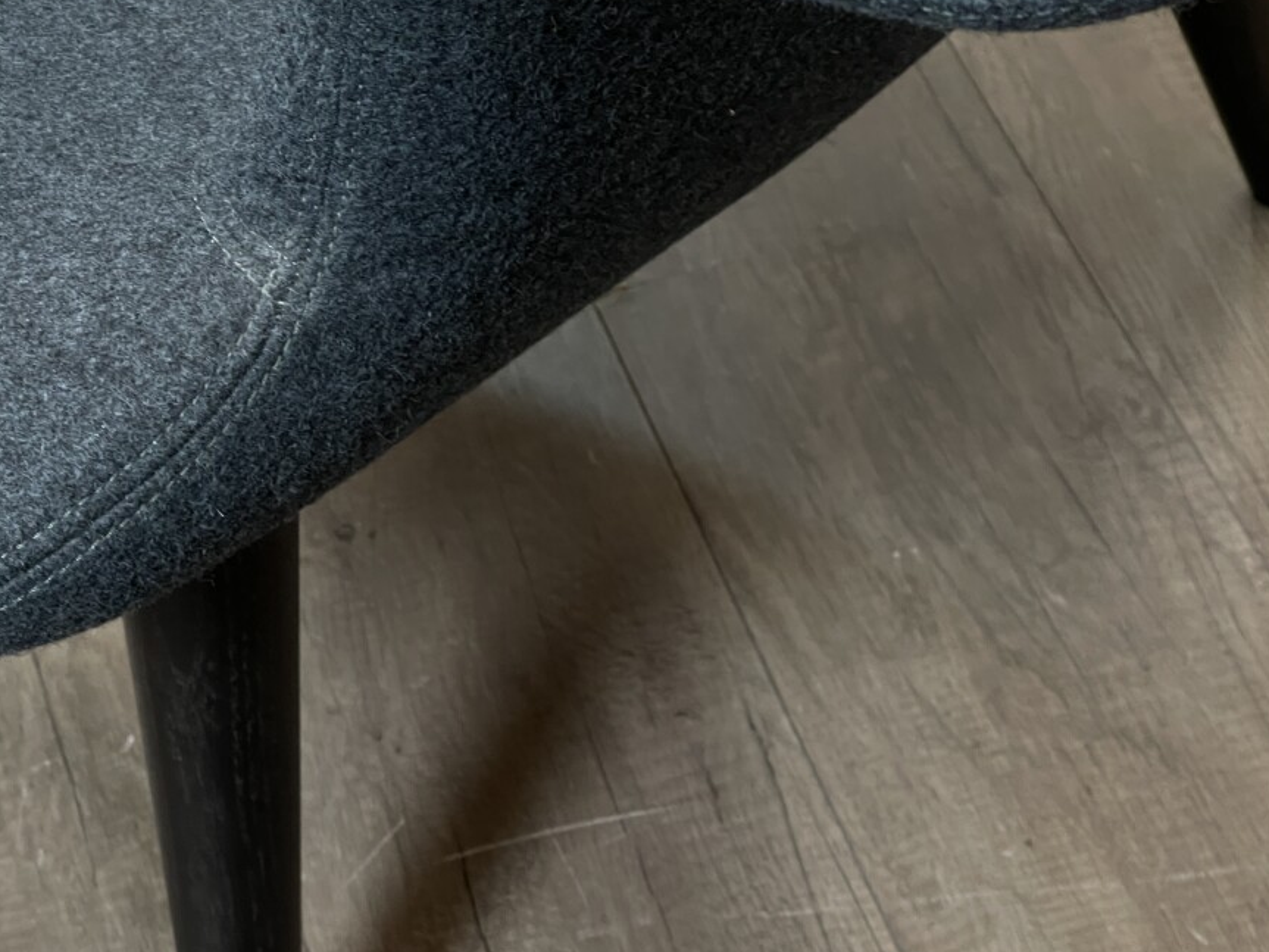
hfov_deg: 22.0
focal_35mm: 89
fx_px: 3262
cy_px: 594
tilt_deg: -51.4
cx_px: 500
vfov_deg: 16.6
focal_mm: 7.5
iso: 200
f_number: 2.2
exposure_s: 1/50
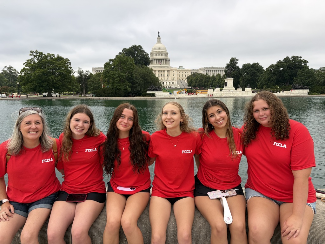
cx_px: 162
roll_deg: +0.9
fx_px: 244
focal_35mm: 26
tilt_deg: -6.0
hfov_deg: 67.3
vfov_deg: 53.1
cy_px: 122
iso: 50
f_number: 1.6
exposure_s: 1/468
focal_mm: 5.96
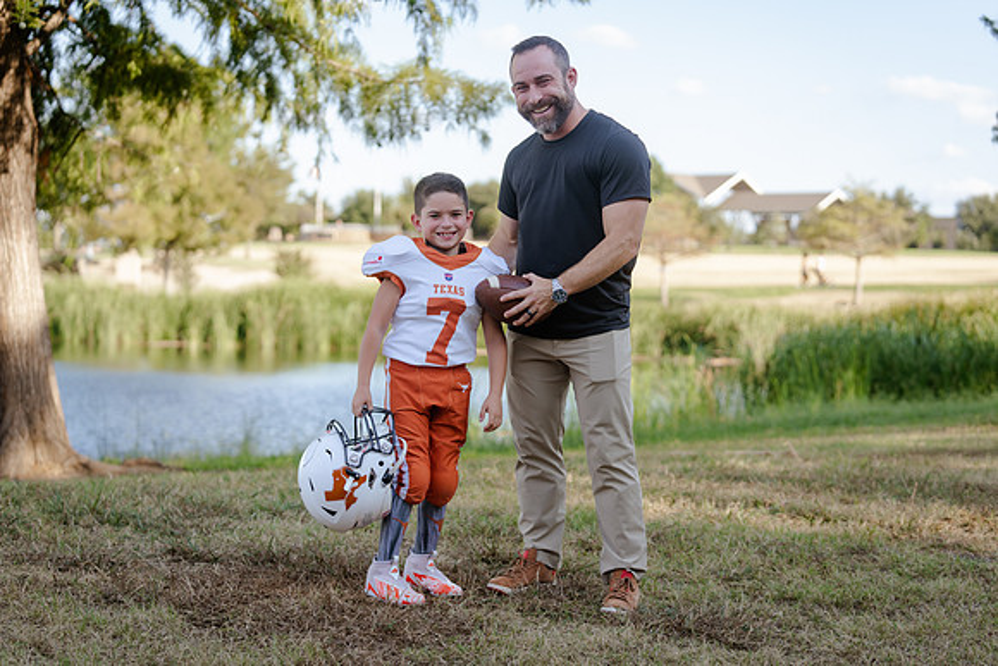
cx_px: 499
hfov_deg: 28.8
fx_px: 1941
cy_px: 333
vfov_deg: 19.5
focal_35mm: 70
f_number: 3.2
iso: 125
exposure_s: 1/320
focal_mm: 70
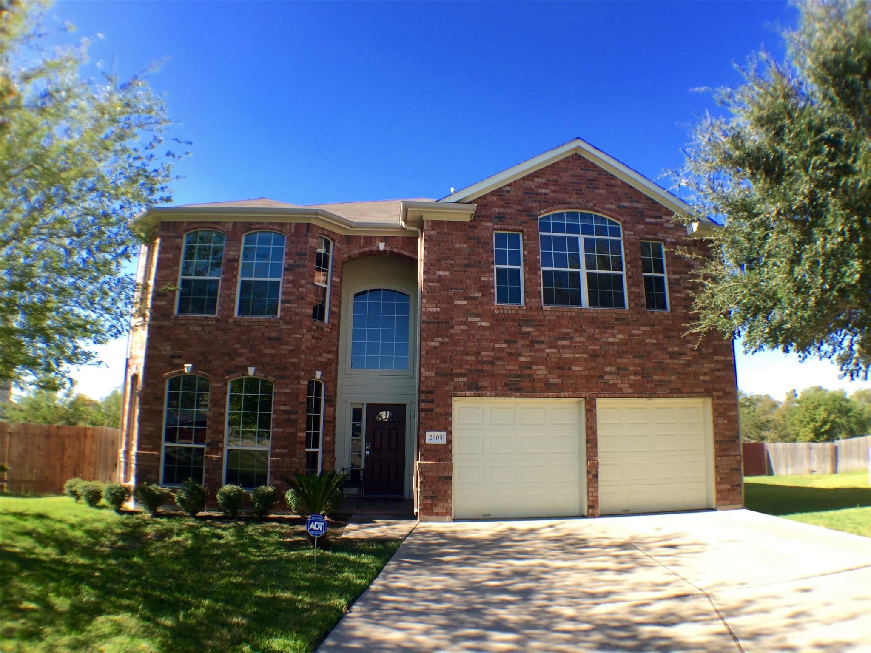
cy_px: 326
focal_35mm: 29
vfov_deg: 48.2
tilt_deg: +11.7
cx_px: 436
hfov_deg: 61.7
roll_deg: -1.3
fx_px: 730
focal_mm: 4.15
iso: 32
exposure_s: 1/482
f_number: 2.2
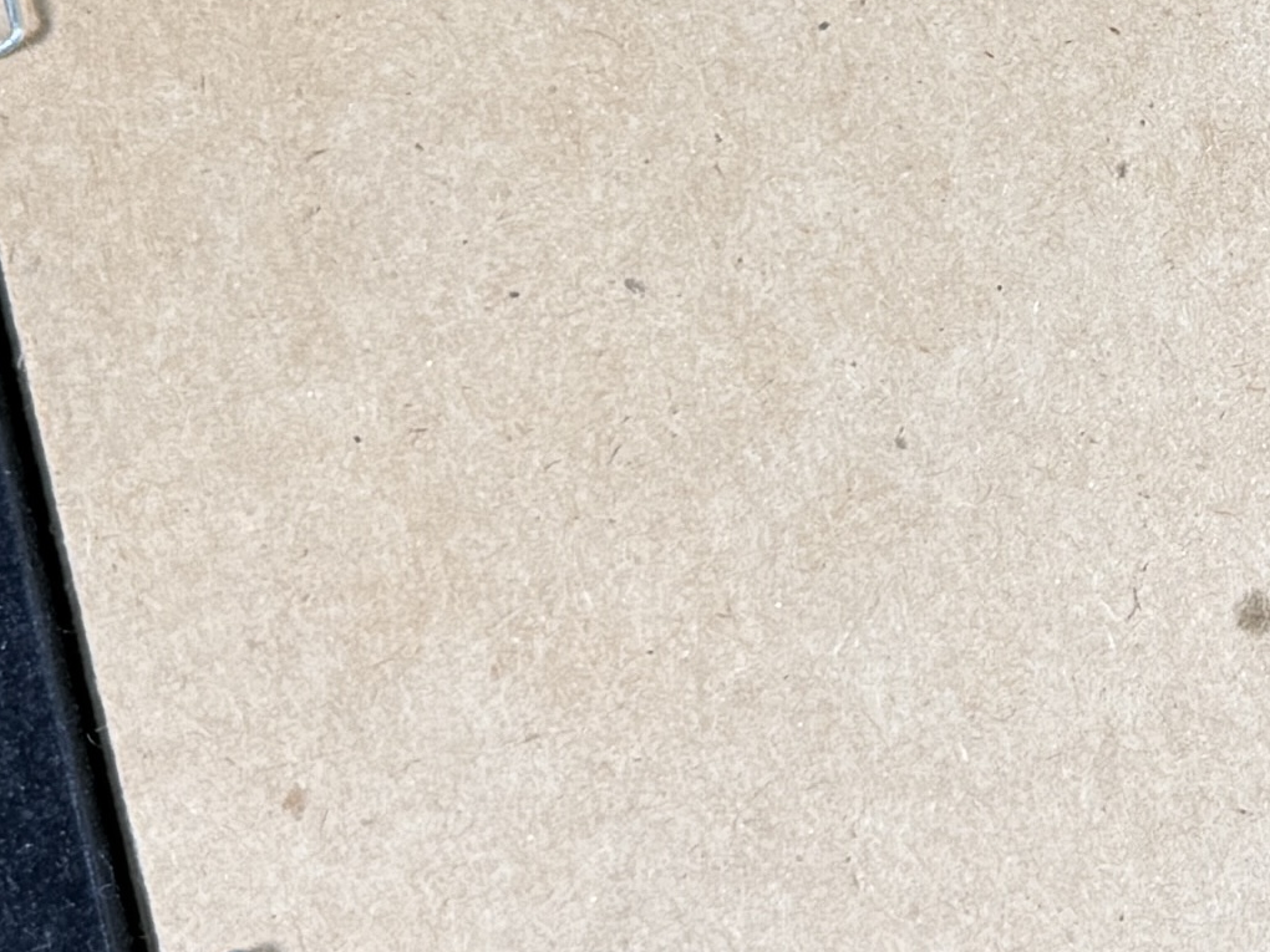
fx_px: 3192
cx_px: 1483
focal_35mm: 87
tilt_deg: -55.7
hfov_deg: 21.1
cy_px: 60
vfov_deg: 16.7
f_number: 1.78
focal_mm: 6.76
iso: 64
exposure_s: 1/120
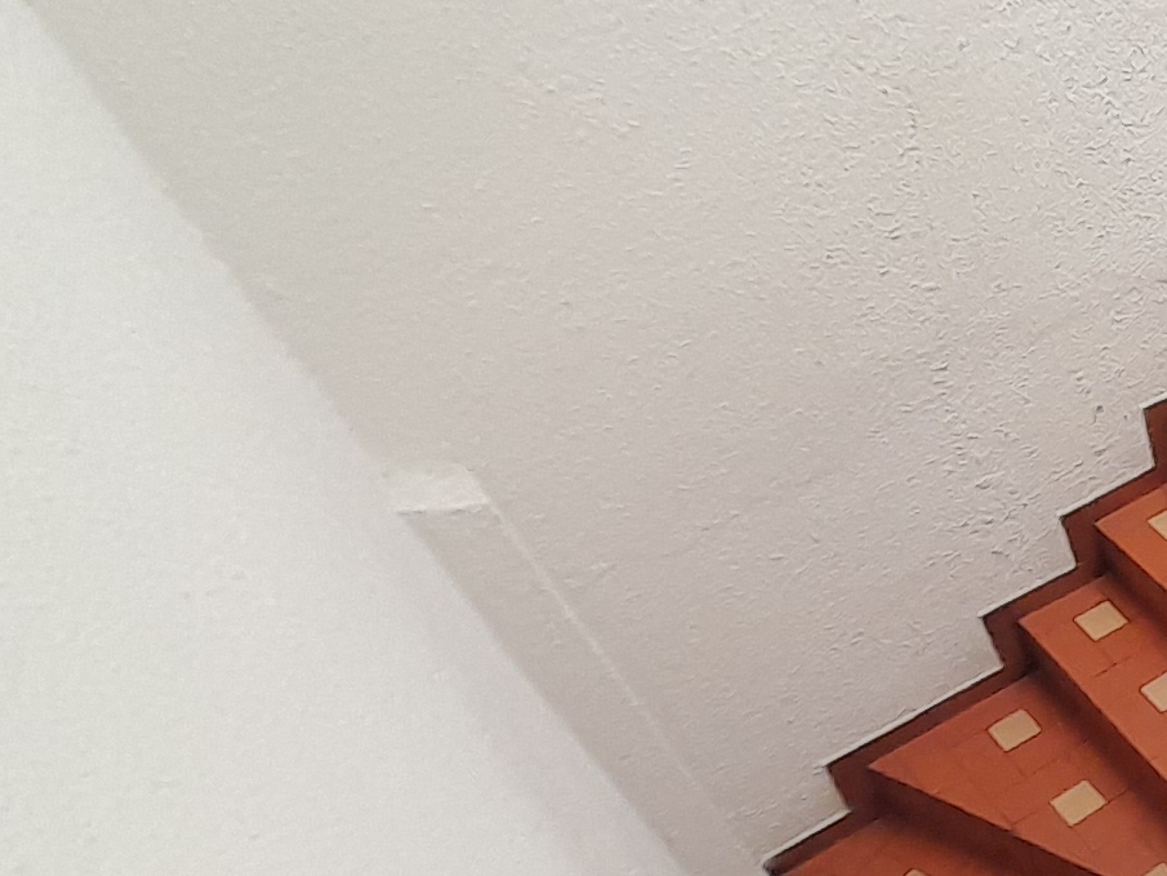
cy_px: 630
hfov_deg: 33.2
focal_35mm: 37
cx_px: 1586
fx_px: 1248
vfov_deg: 37.9
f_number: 2.2
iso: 64
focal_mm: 1.13
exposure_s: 1/50
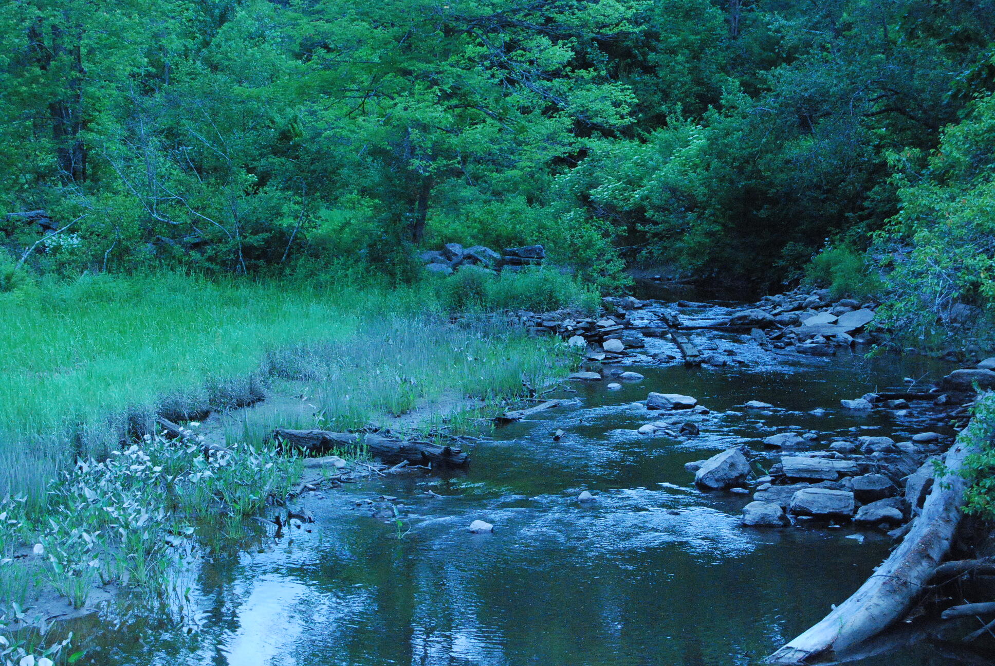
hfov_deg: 24.6
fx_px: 2283
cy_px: 333
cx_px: 498
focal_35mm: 82
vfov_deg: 16.6
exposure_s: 1/2000
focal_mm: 55
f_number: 6.3
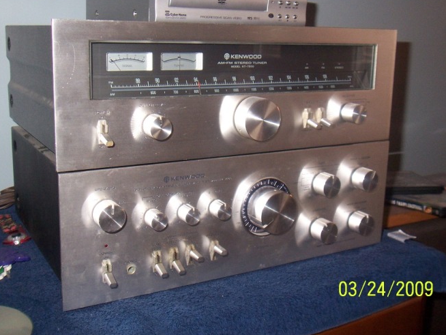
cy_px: 153
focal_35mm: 43
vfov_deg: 33.6
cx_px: 214
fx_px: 554
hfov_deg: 43.8
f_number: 3.9
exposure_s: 1/60
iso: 125
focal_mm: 6.4
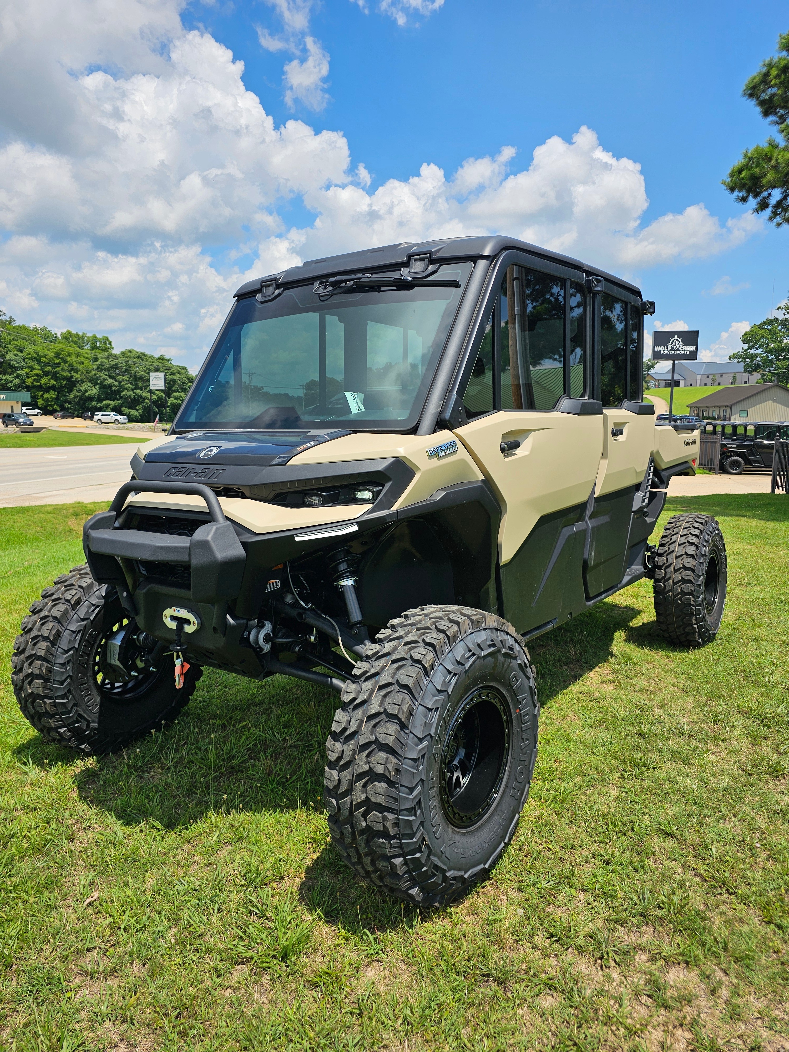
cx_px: 394
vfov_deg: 73.9
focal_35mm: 23
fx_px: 699
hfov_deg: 58.9
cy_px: 526
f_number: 1.7
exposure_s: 1/1024
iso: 10
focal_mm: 6.3
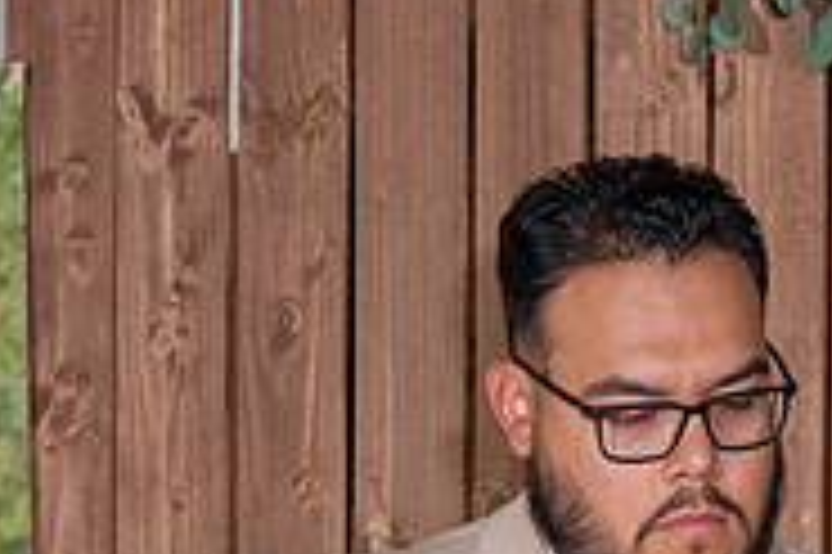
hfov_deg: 6.7
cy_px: 813
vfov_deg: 4.5
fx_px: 7019
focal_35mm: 304
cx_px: 935
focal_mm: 97
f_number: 4
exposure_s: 1/160
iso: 3200
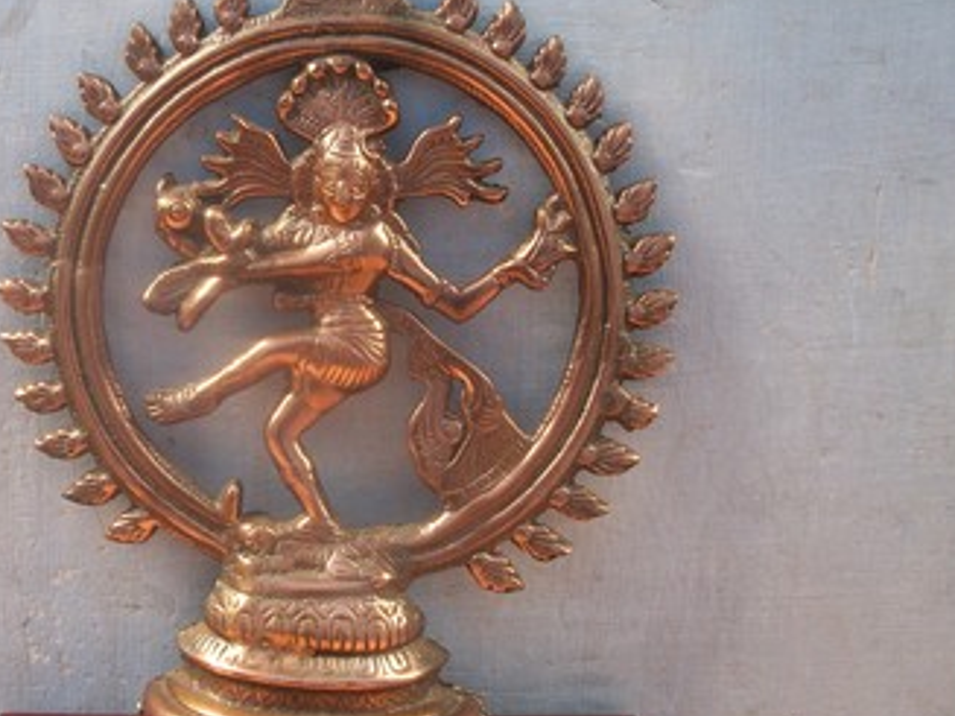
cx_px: 275
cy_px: 370
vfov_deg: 29.7
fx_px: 1351
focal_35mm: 49
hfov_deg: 38.2
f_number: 2.9
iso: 80
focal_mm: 5.7
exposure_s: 1/40
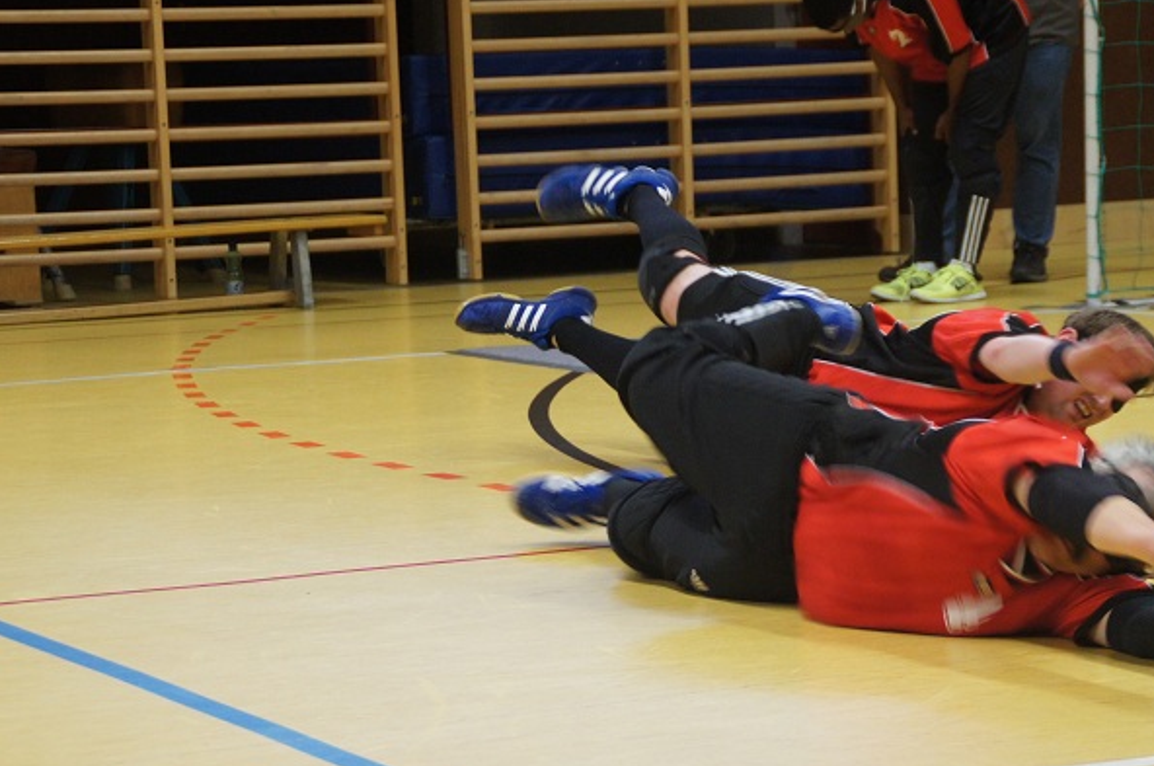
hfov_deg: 14.5
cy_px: 411
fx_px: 4546
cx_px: 715
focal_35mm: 142
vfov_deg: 9.6
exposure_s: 1/50
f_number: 5
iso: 1600
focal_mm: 70
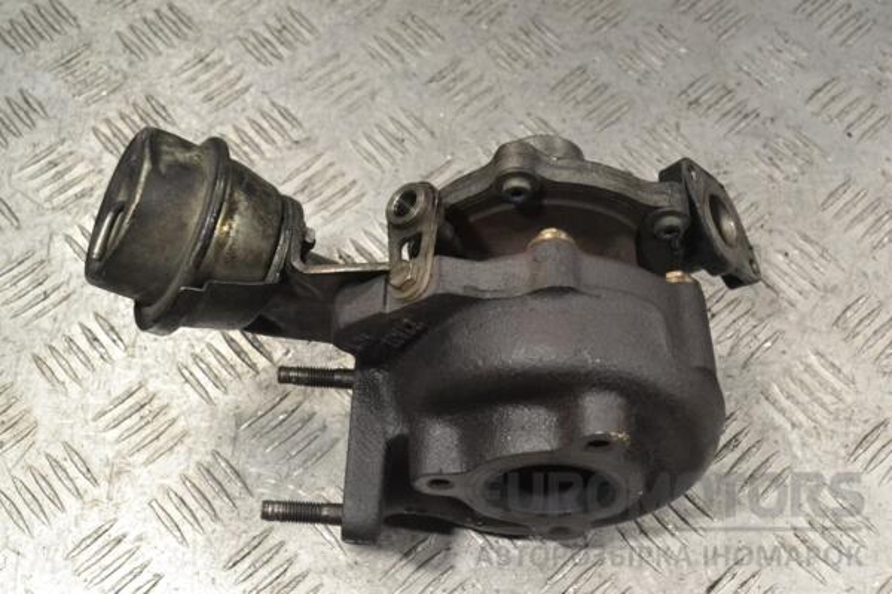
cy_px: 297
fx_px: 1078
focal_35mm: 44
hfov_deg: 45.0
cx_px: 446
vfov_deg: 30.8
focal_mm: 29
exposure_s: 1/250
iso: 3200
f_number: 8
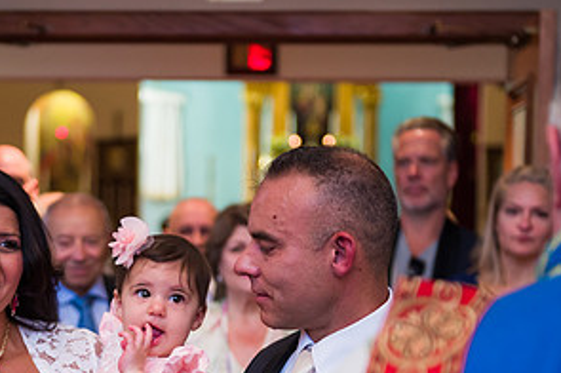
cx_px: 165
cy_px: 360
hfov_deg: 17.9
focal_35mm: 114
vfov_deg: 11.9
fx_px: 1775
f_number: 3.2
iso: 1600
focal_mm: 58
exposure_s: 1/125
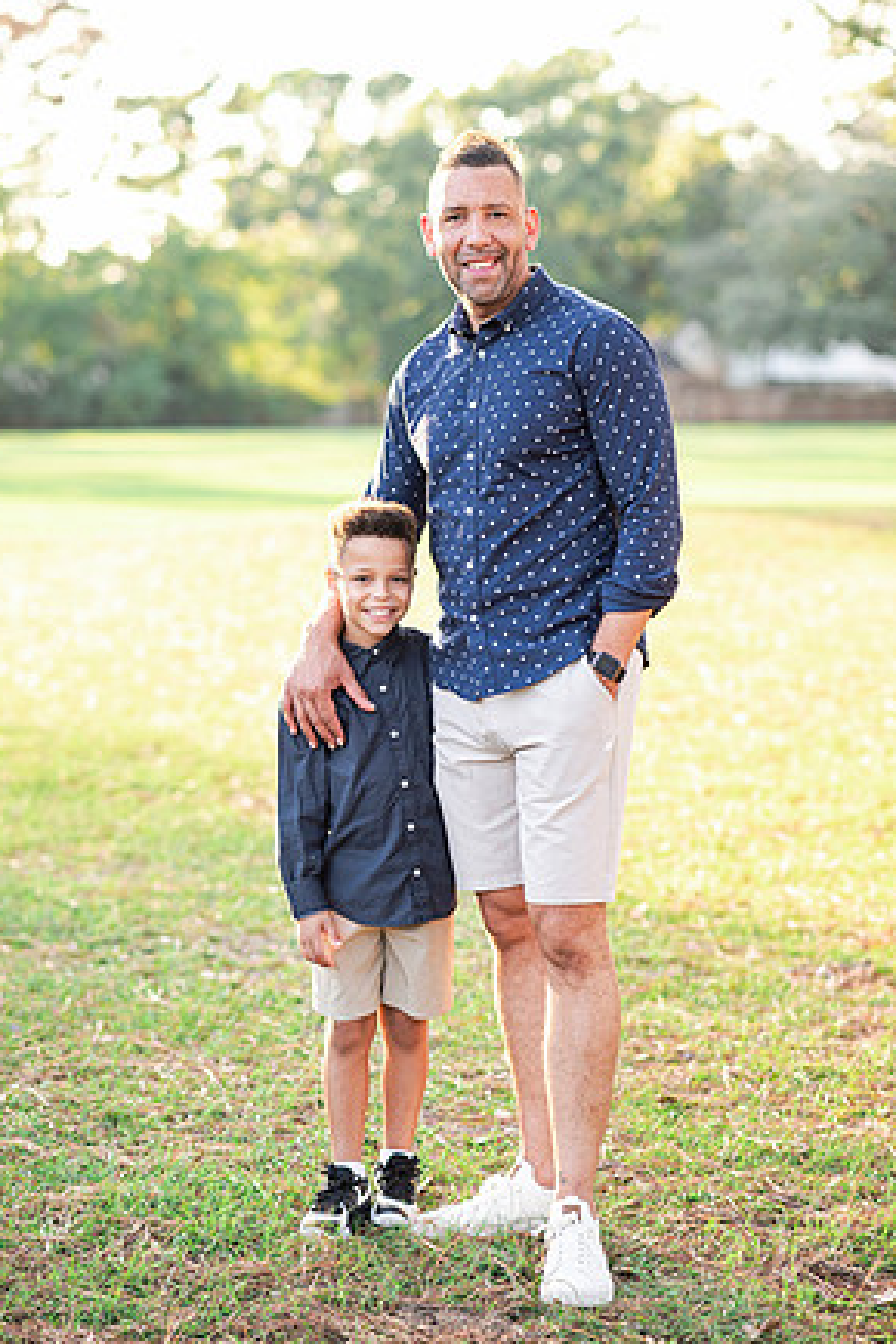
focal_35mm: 88
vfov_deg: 23.1
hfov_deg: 15.5
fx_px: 3285
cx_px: 442
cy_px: 680
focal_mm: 85
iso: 320
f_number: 2.5
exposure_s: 1/400
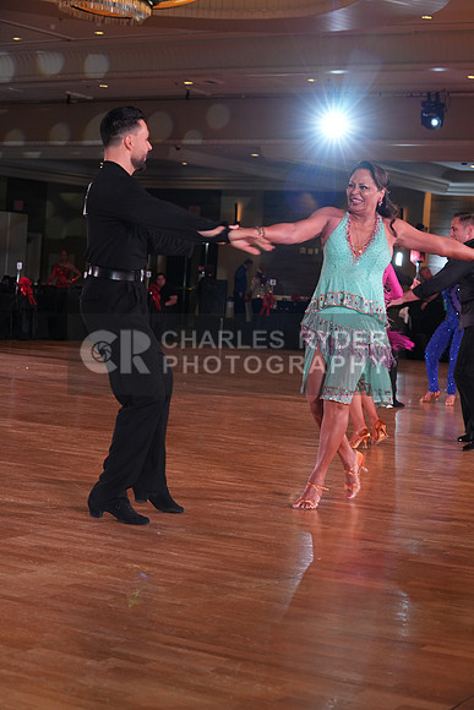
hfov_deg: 19.5
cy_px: 355
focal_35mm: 70
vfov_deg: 28.8
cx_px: 237
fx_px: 1382
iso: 2000
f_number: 5
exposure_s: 1/200
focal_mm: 70
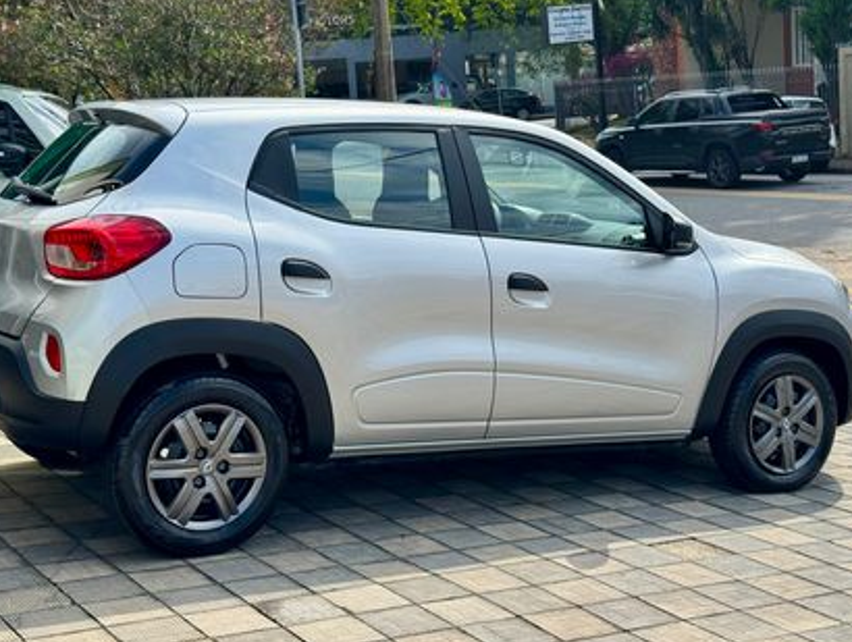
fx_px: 1356
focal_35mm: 55
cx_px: 405
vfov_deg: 26.6
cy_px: 283
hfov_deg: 34.9
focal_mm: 6.76
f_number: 1.78
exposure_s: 1/4975
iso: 64
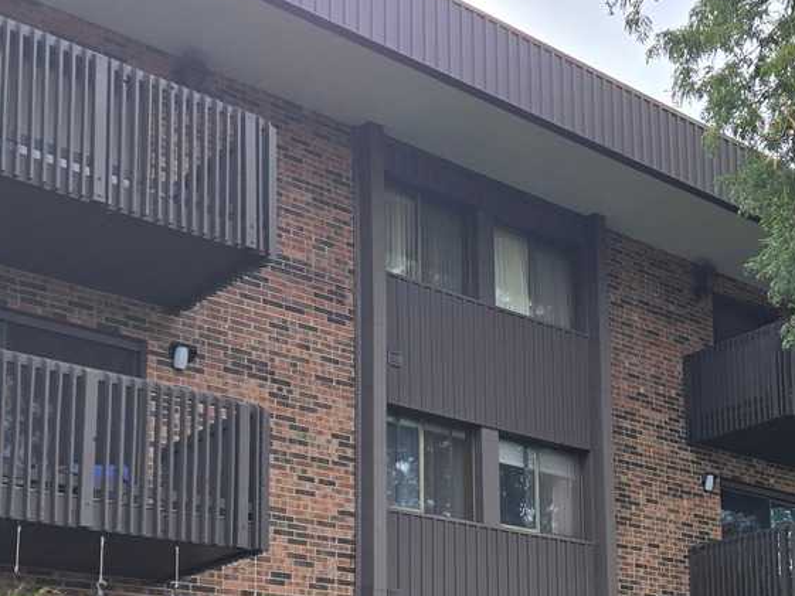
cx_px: 735
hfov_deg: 31.0
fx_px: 1355
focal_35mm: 59
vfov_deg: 23.8
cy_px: 583
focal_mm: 5.4
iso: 25
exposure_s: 1/848
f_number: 1.8
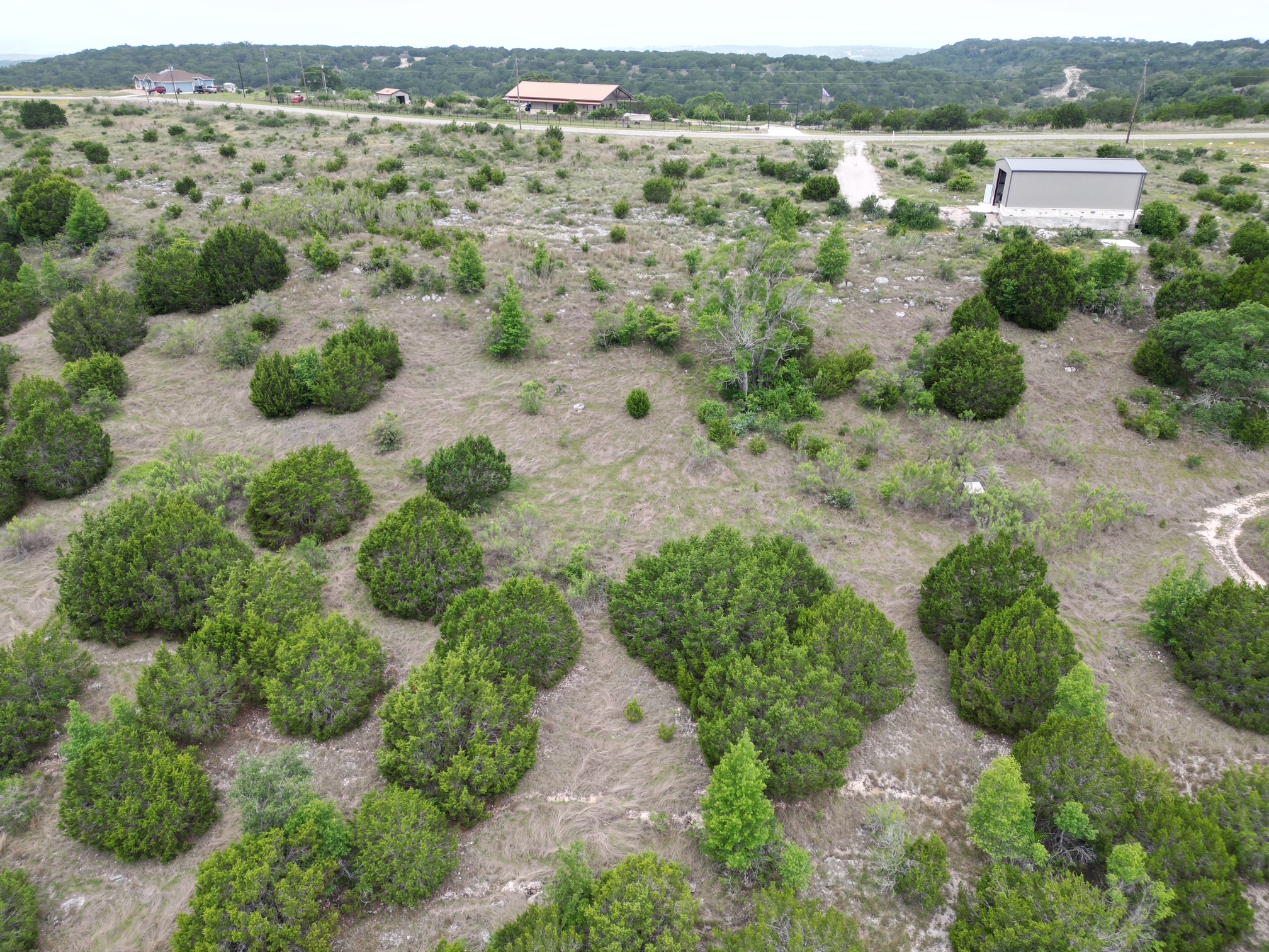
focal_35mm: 24
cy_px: 476
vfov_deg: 56.8
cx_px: 634
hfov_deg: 71.6
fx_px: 880
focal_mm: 6.72
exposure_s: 1/1250
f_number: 1.7
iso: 200
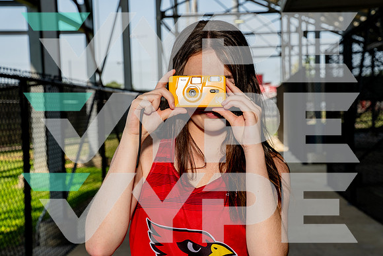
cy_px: 128
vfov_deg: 20.9
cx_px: 192
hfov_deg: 31.0
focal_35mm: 65
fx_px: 692
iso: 125
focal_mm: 65
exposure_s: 1/250
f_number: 8
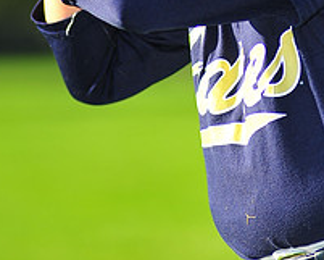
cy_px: -144
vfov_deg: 3.2
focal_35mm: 487
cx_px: 248
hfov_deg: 4.0
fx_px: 4672
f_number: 3.5
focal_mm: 180
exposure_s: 1/1250
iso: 200
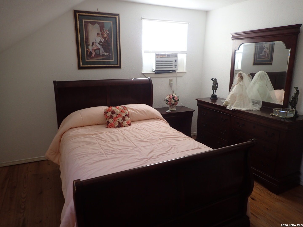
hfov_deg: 69.4
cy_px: 114
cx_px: 152
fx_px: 219
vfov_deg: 54.9
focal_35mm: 25
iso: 160
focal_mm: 4.5
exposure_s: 1/60
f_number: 2
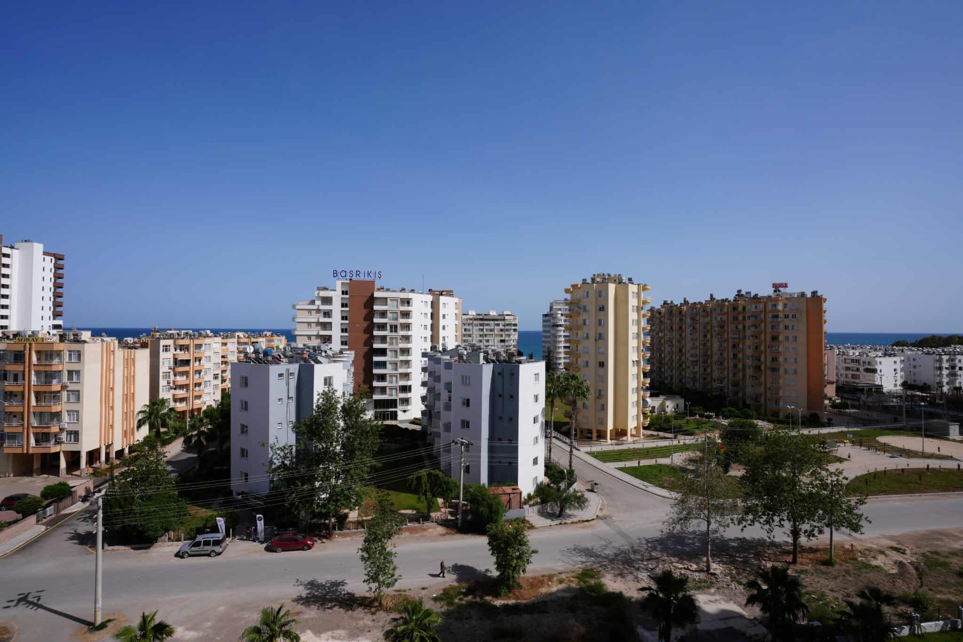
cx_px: 482
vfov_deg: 70.4
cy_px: 321
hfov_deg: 93.3
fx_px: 455
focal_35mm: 17
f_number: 10
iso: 100
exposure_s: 1/250
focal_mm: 17
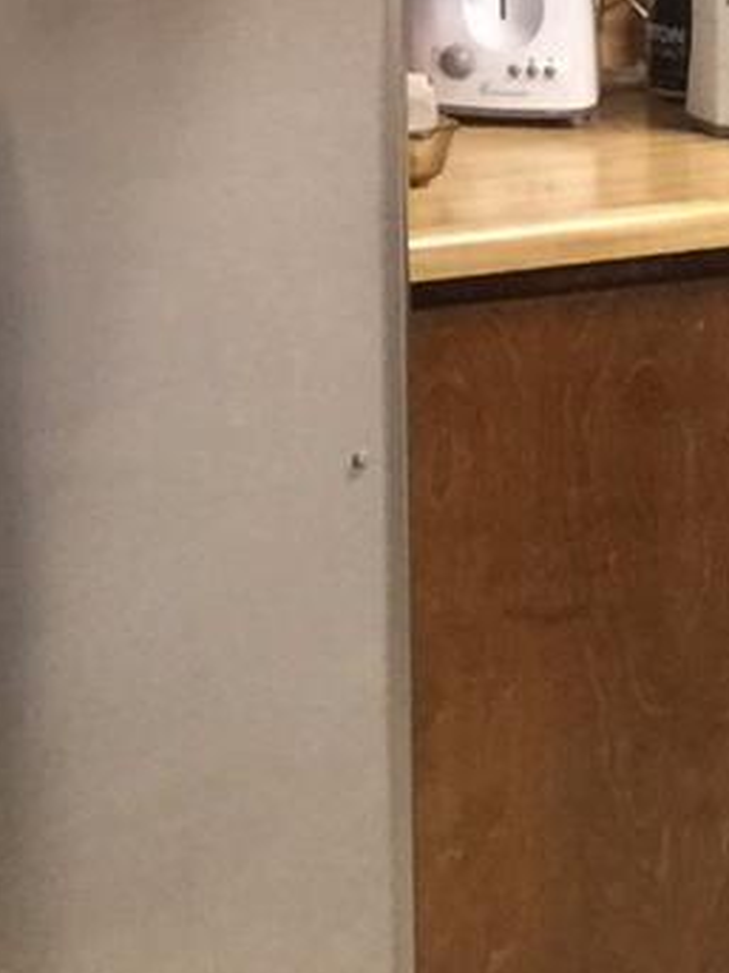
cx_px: -845
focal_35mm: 169
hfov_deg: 8.2
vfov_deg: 11.2
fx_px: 4748
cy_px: -570
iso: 80
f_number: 2.2
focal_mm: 4.15
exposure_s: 1/15
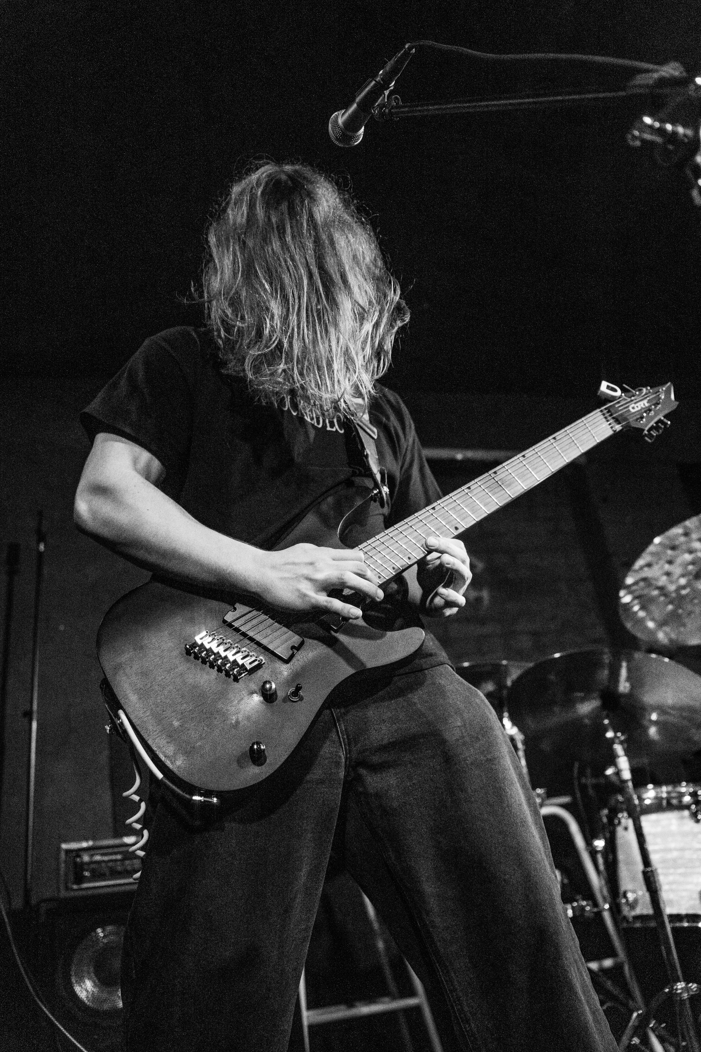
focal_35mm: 28
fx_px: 818
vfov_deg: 65.5
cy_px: 526
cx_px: 350
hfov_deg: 46.4
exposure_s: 1/250
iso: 5000
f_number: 2.8
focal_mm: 28
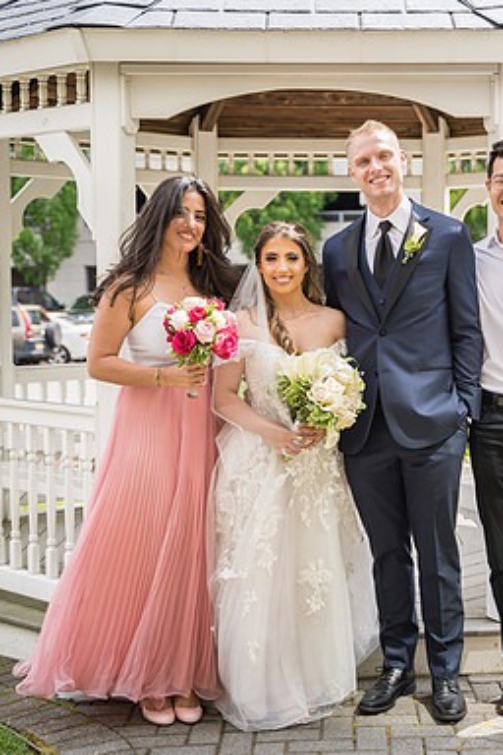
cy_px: 377
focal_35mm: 65
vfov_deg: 31.0
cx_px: 442
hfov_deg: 20.5
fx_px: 1362
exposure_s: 1/500
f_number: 2.8
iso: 100
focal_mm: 43
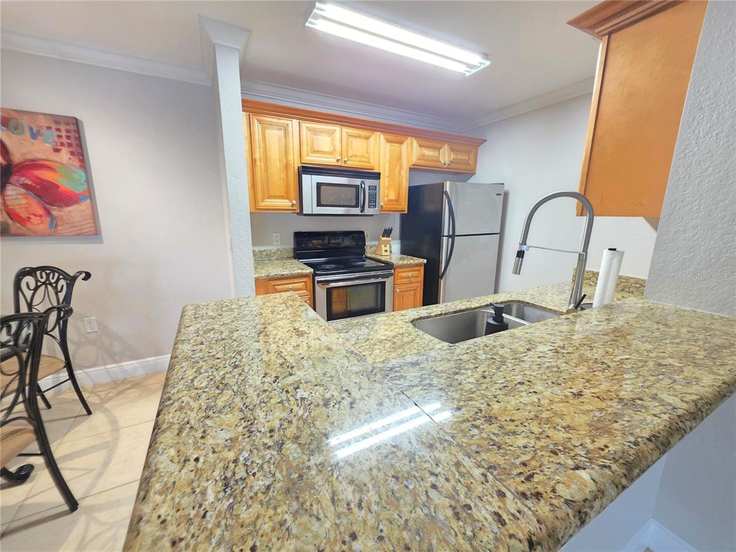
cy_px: 276
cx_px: 368
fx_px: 276
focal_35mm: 13
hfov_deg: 106.2
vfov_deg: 89.9
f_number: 1.9
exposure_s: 1/60
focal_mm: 2.2
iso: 500
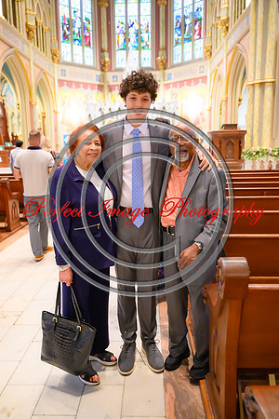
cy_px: 210
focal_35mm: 30
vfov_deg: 61.9
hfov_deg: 43.6
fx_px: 349
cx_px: 140
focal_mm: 30
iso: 9000
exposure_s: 1/100
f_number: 2.8
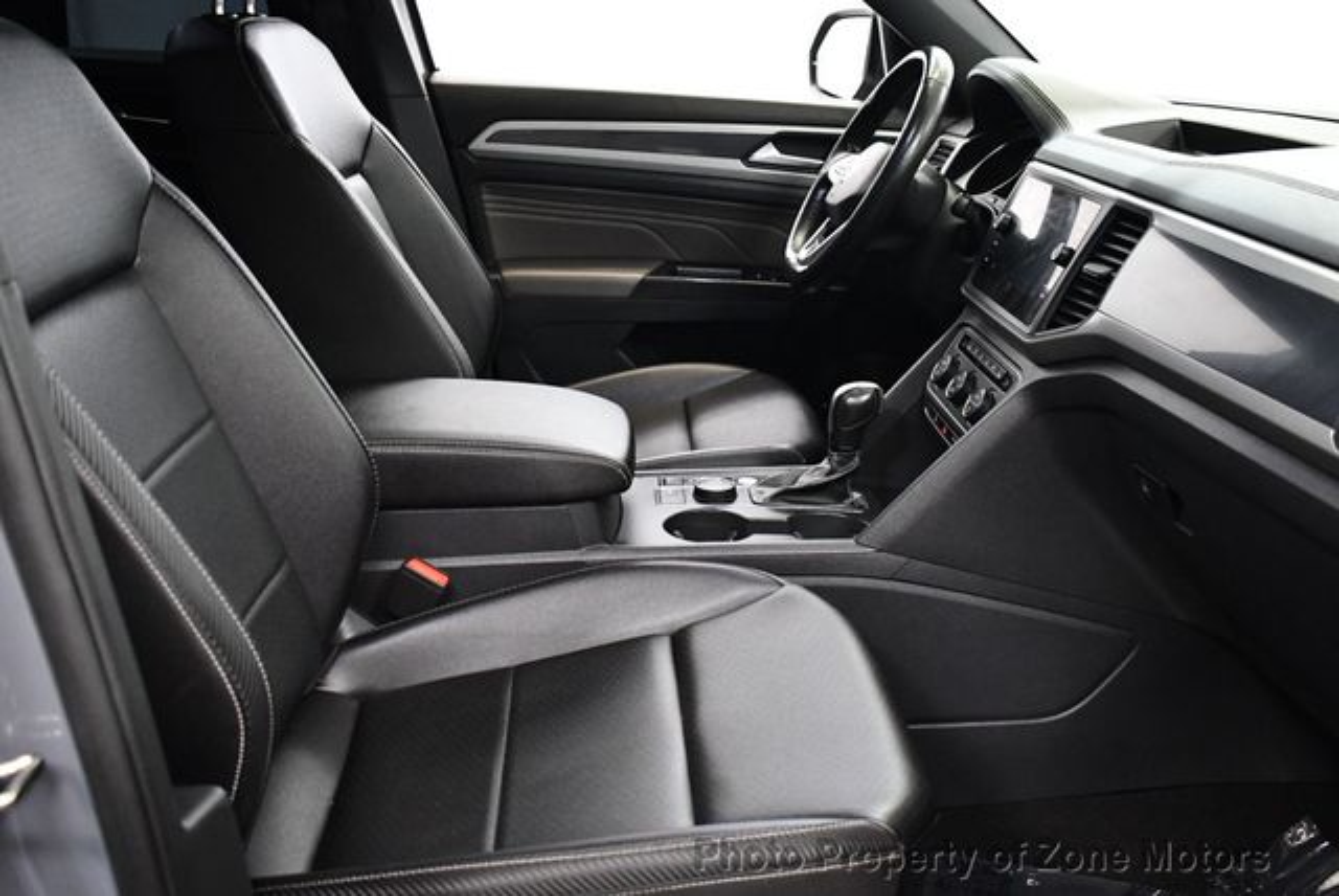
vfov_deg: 36.9
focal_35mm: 36
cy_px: 448
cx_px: 670
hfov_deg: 53.1
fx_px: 1340
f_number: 3.5
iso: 3200
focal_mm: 18
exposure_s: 1/100
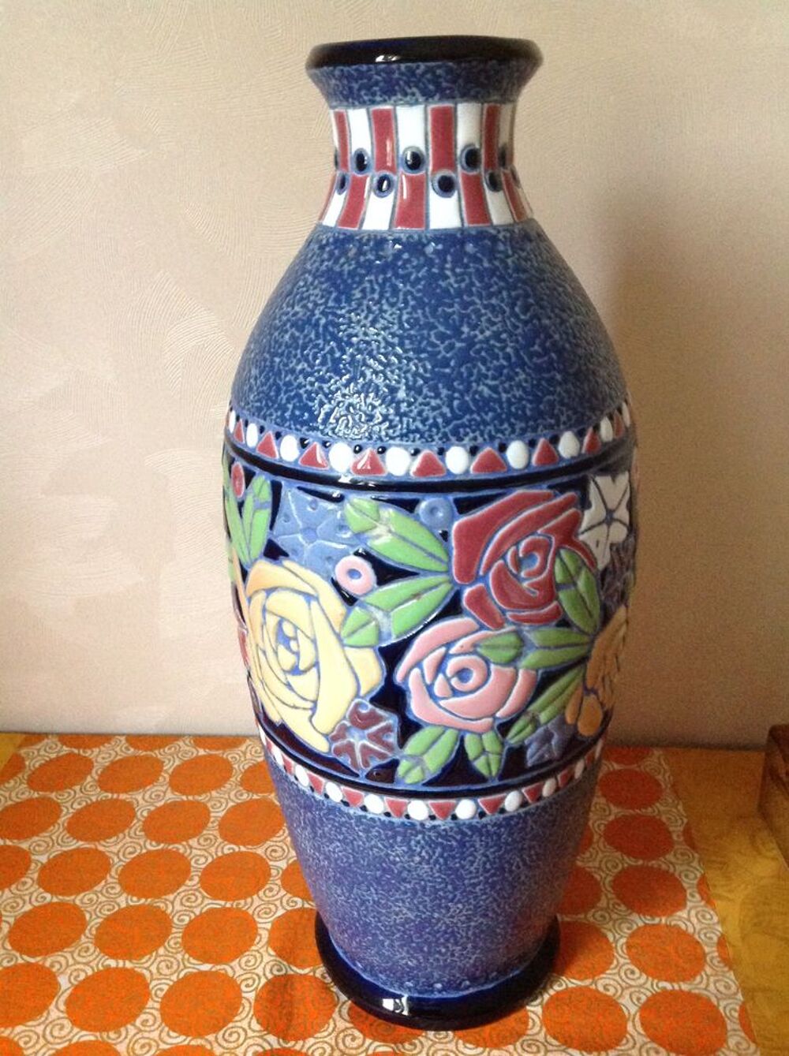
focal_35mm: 35
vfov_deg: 52.7
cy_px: 528
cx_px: 394
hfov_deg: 40.6
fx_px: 1067
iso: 640
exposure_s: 1/15
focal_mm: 4.28
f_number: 2.4
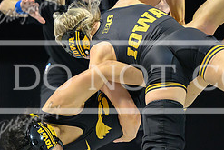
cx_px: 102
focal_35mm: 418
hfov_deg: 4.9
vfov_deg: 3.3
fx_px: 2602
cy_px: 131
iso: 5000
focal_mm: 135
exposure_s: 1/1000
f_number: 2.8
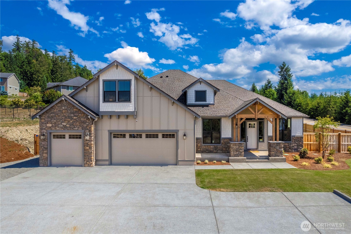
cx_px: 176
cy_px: 117
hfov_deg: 78.6
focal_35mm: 22
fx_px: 214
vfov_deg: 57.2
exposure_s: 1/3000
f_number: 2.8
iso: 120
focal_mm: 8.38
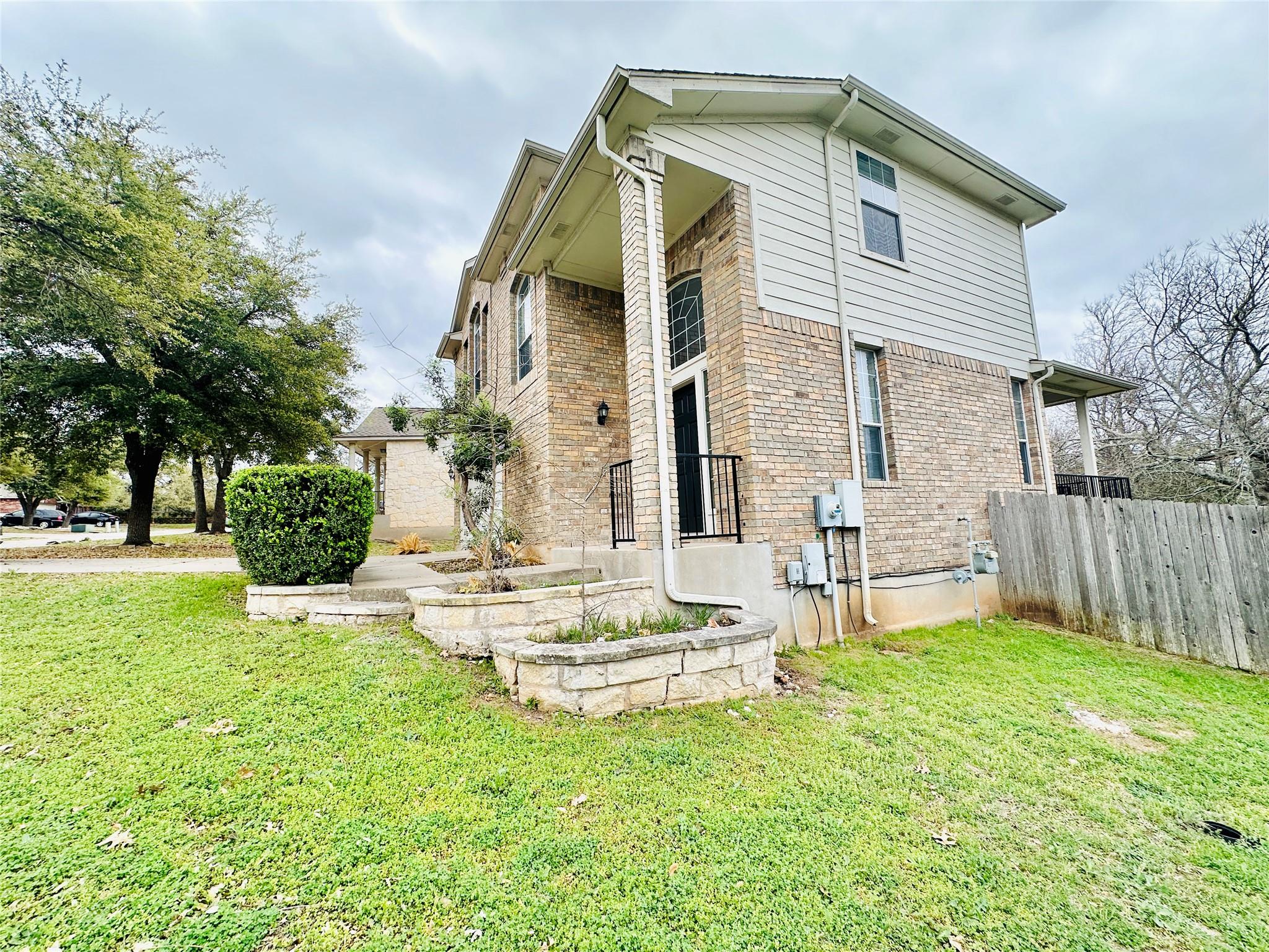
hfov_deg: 102.1
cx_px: 634
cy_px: 476
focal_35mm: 14
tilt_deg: +7.4
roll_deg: +2.8
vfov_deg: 85.7
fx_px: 513
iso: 40
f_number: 2.2
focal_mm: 2.22
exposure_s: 1/319
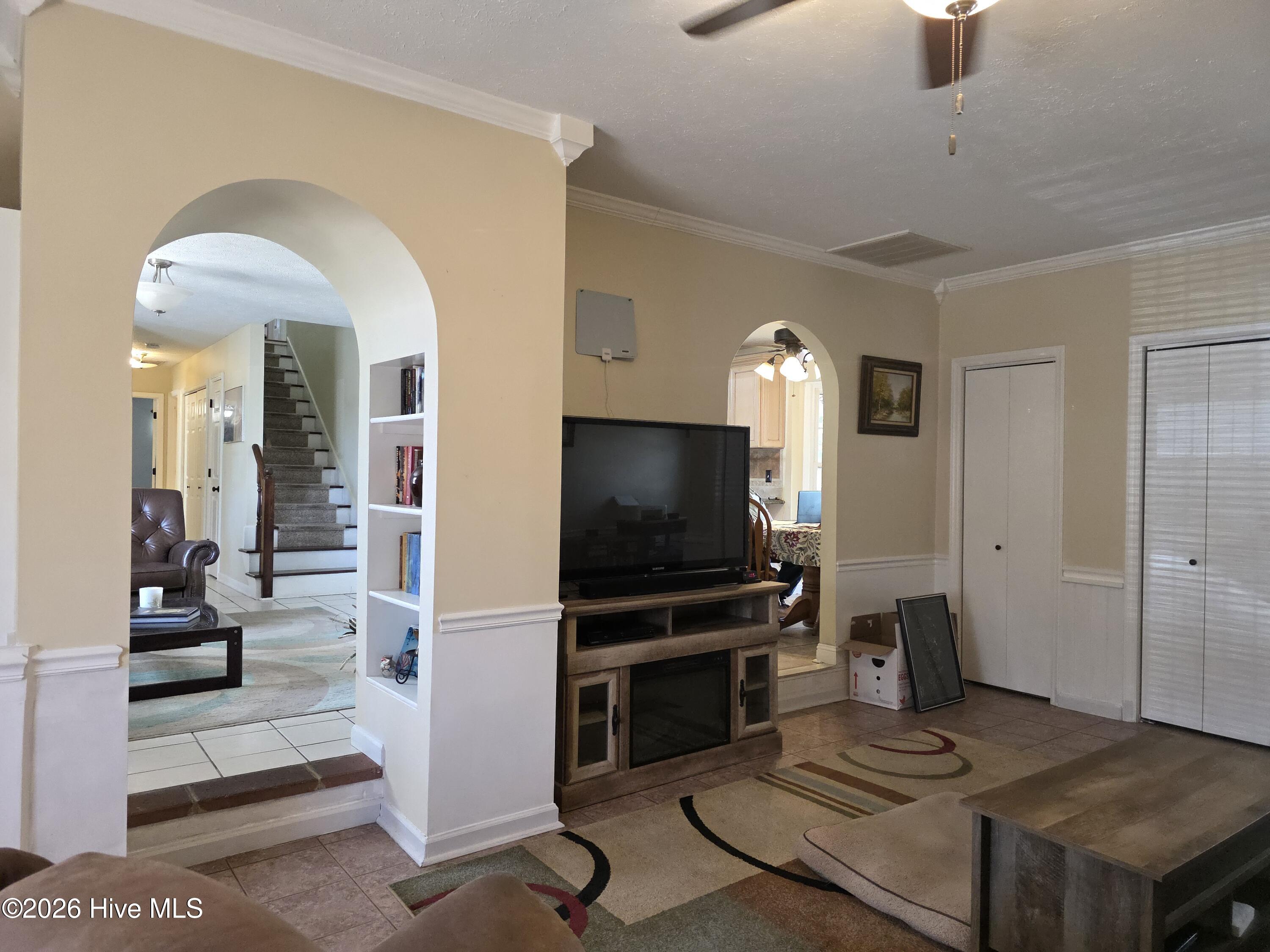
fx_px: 844
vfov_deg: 58.9
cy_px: 476
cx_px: 635
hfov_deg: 73.9
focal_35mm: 23
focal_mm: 6.3
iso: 640
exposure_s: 1/120
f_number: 1.7
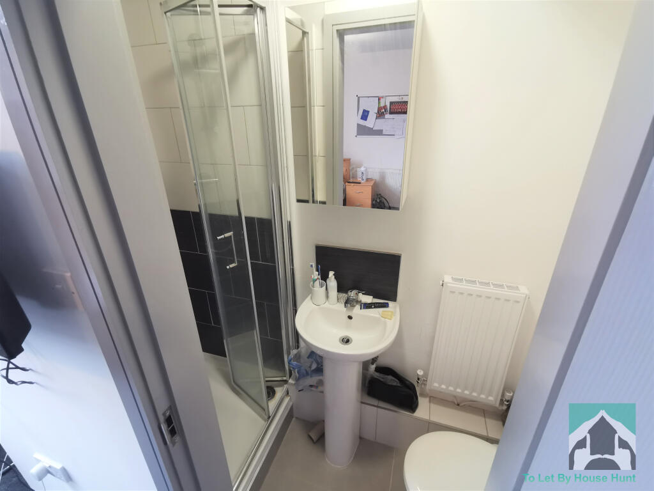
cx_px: 327
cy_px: 246
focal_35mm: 16
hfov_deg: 94.5
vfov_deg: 78.1
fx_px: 302
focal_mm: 2.35
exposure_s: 1/50
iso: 200
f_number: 2.2
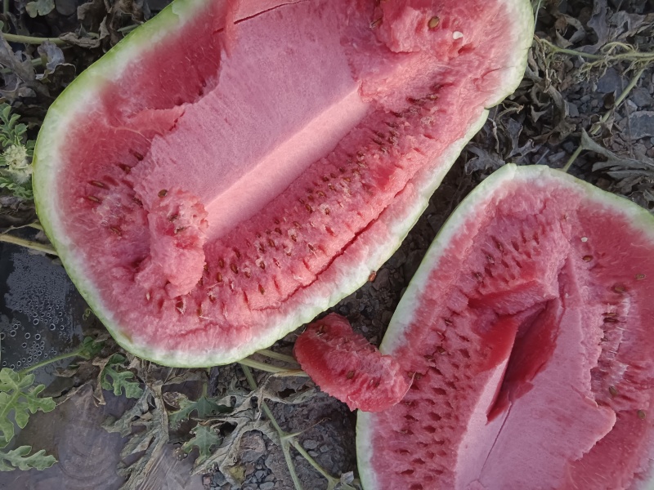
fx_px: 491
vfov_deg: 53.1
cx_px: 327
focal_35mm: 26
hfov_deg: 67.3
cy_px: 245
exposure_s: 1/100
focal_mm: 3.96
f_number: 1.8
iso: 318
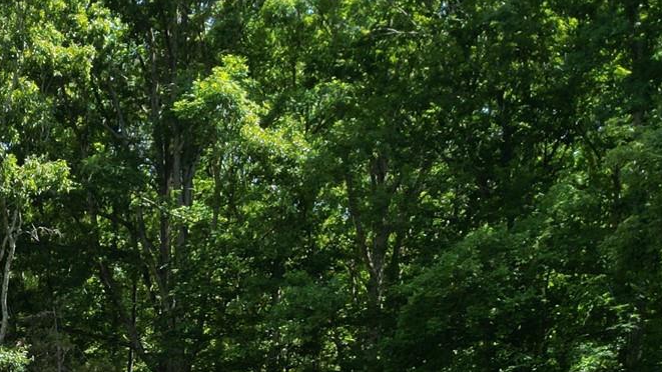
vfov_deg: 13.2
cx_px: -104
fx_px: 1422
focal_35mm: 81
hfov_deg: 24.1
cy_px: 702
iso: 100
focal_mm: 6.72
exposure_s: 1/100
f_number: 1.7
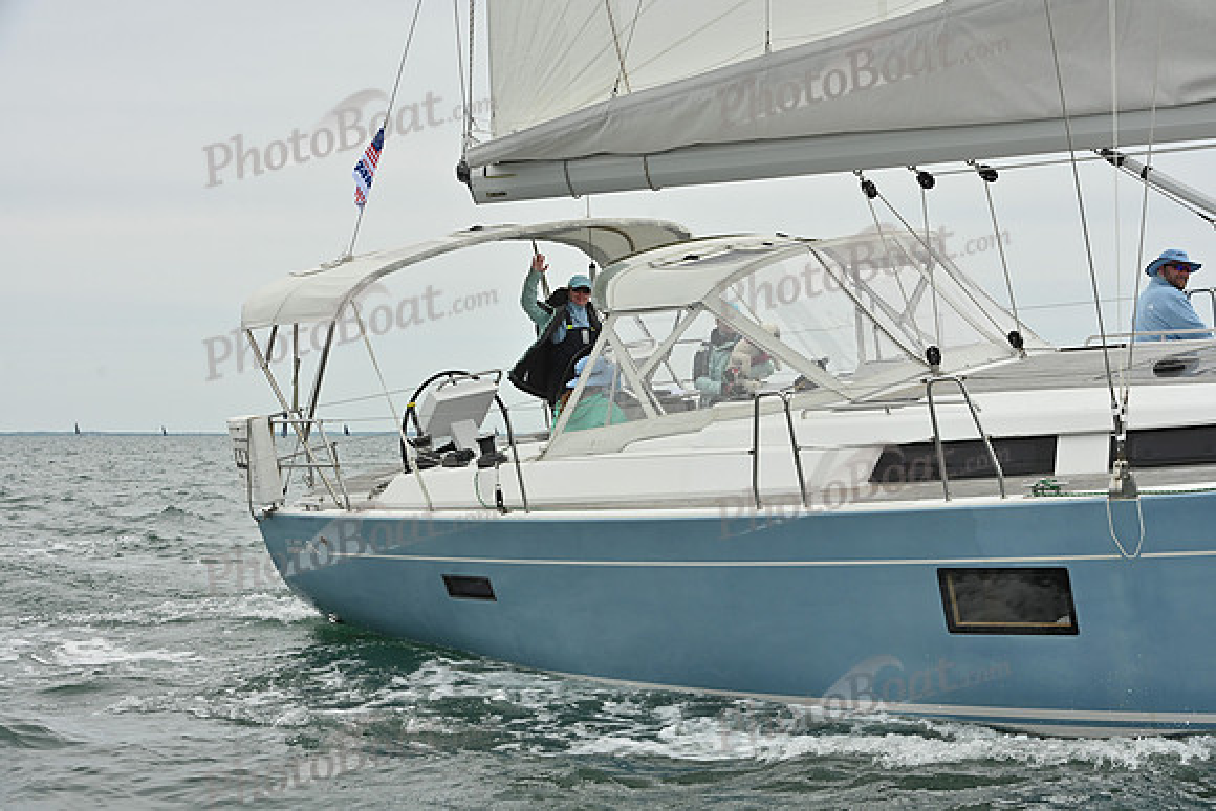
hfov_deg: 28.8
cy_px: 406
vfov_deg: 19.5
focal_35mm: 70
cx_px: 608
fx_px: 2365
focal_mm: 70
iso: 320
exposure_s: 1/1000
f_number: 10
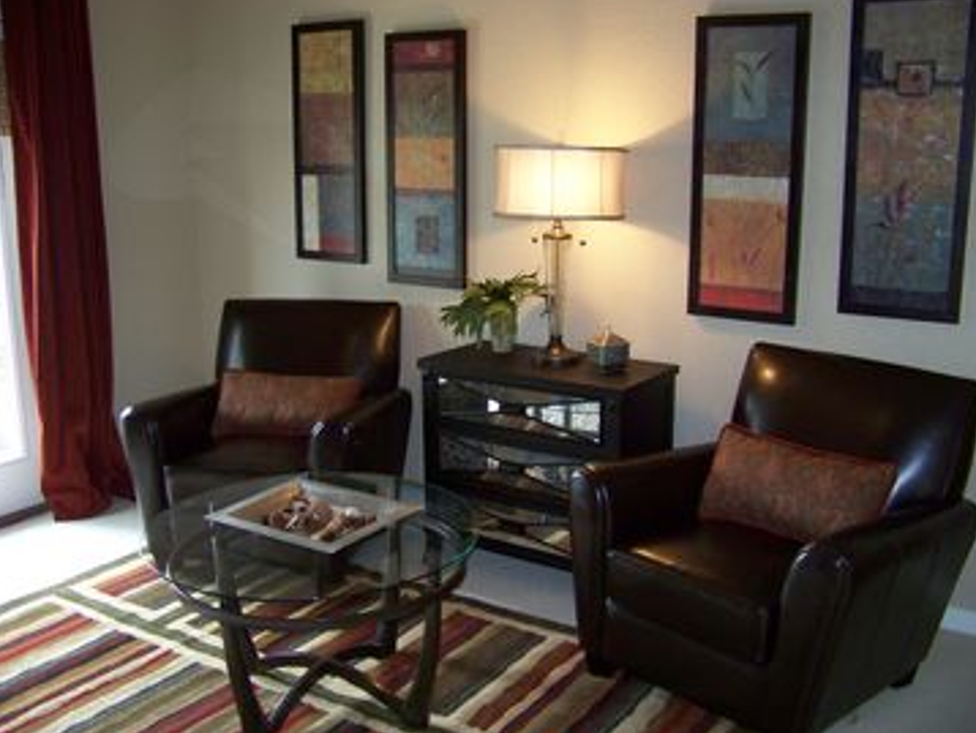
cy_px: 362
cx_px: 485
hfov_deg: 50.1
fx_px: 1044
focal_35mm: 37
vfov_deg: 38.7
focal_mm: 5.85
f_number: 2.8
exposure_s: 1/30
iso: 200
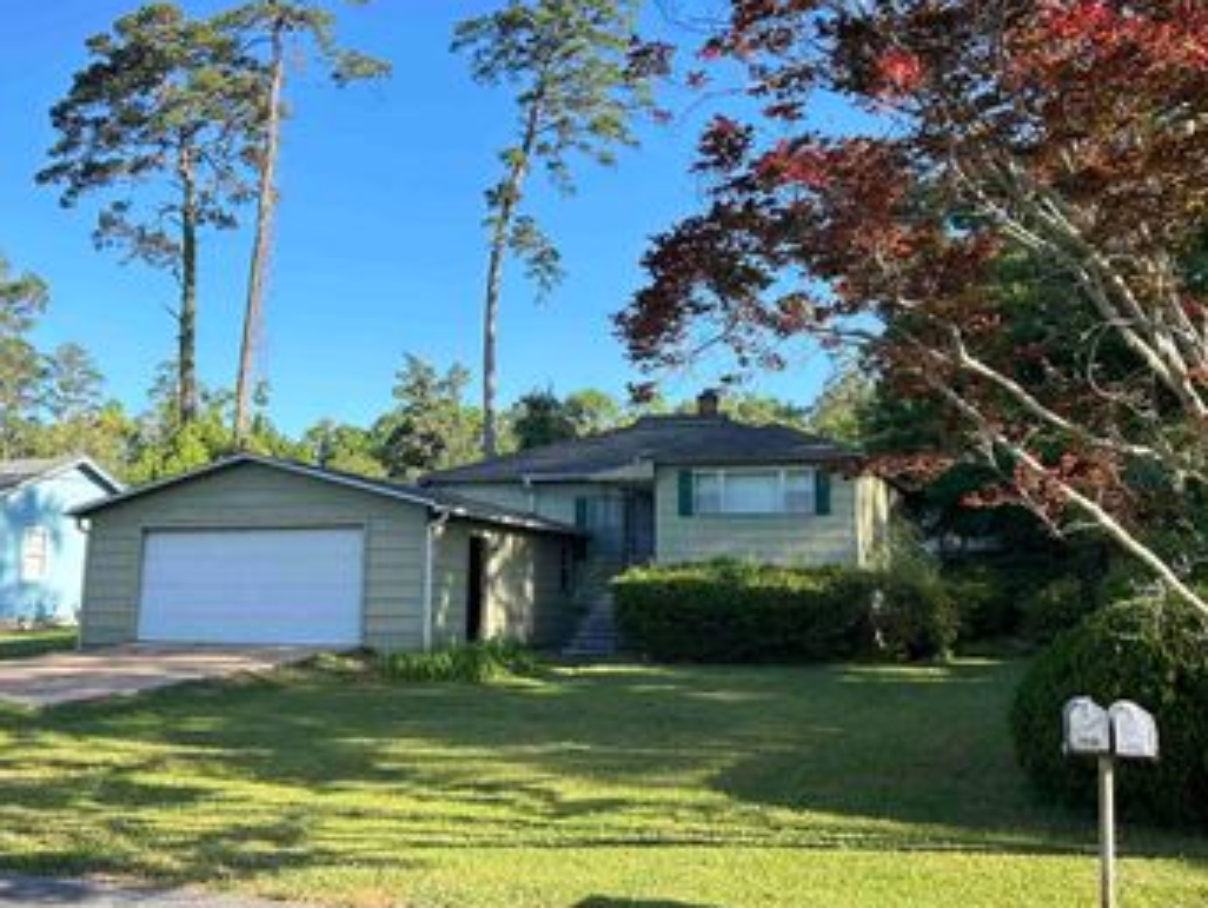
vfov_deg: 37.6
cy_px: 355
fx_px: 1327
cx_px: 540
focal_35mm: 38
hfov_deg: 48.9
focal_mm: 5.7
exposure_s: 1/748
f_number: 1.5
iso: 50
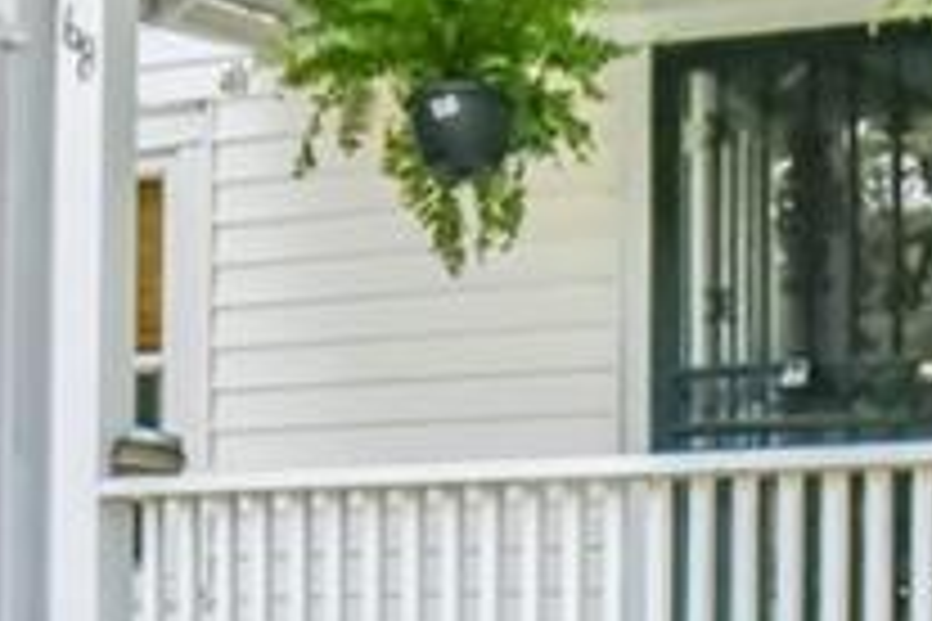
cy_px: 443
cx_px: 500
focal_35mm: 119
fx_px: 3081
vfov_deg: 11.5
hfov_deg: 17.2
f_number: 18
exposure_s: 1/320
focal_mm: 24
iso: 4000
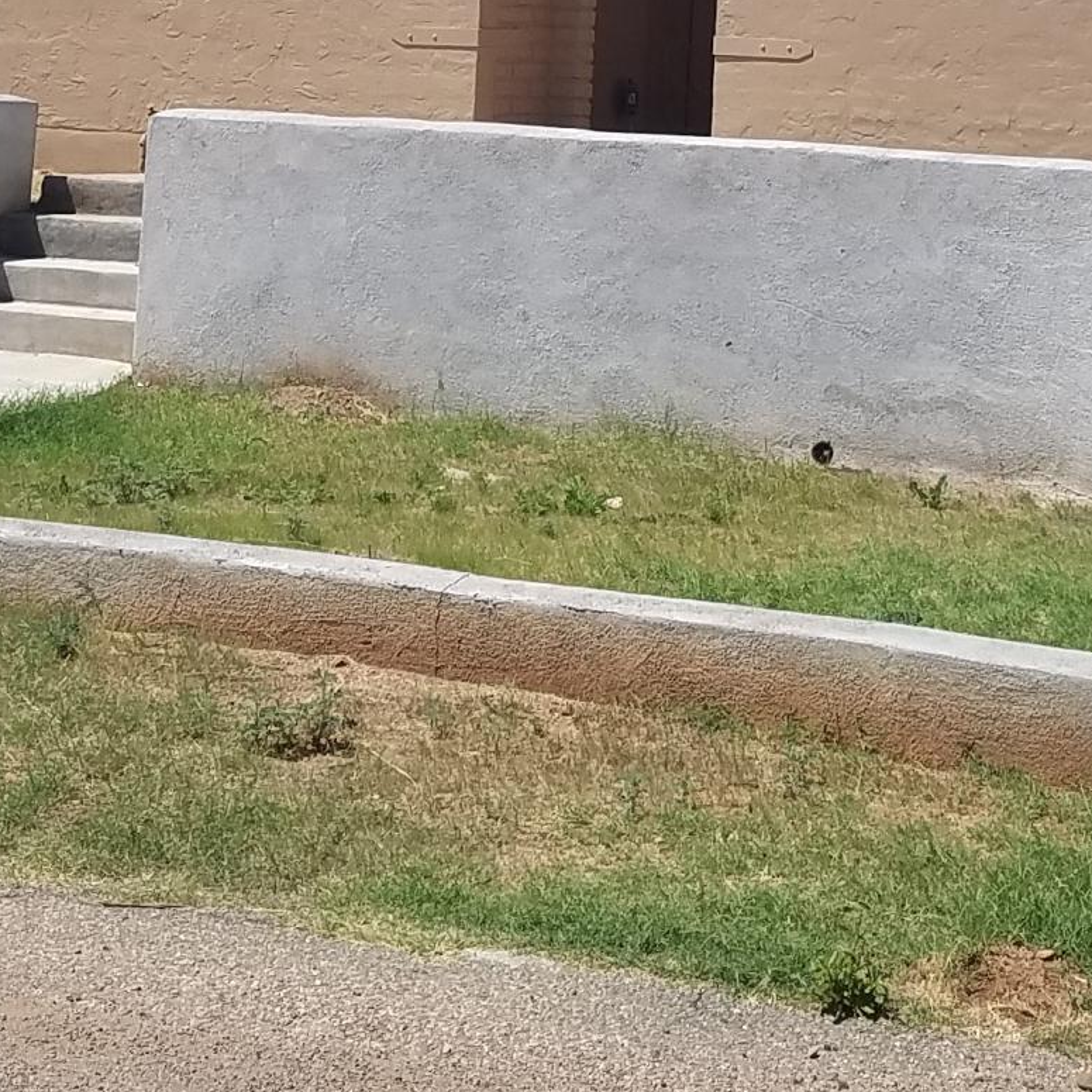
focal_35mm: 89
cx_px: 702
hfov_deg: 19.5
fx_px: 3176
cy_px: -224
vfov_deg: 18.5
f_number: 1.7
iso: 50
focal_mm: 4.2
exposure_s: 1/4624
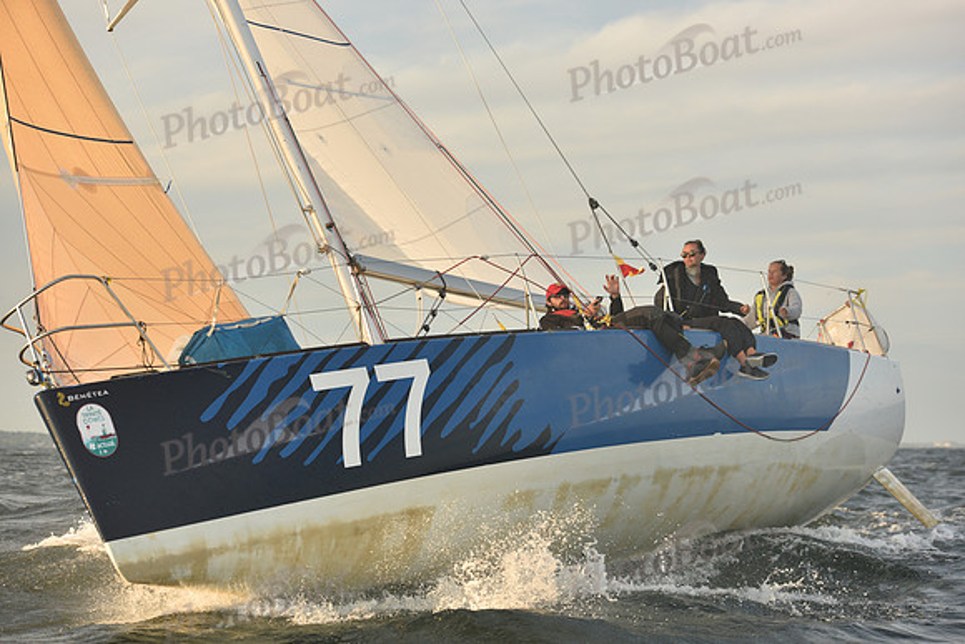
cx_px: 482
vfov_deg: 14.9
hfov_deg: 22.1
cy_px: 322
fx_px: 2467
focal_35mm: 92
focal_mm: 92
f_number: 4.5
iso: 250
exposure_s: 1/640
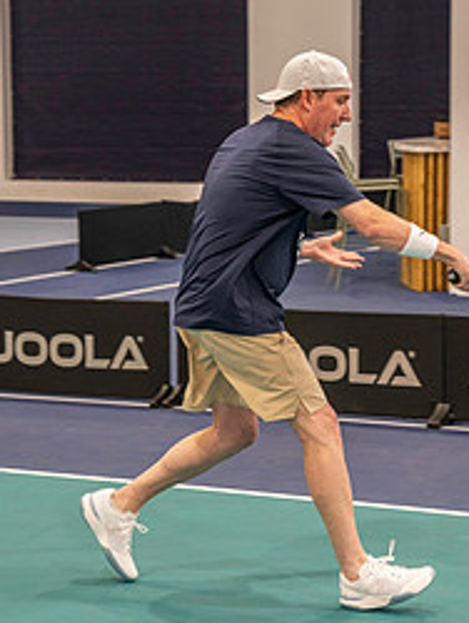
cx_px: 274
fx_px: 2182
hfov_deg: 12.3
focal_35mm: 121
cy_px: 297
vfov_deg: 16.3
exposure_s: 1/200
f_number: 4.5
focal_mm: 70
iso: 2500
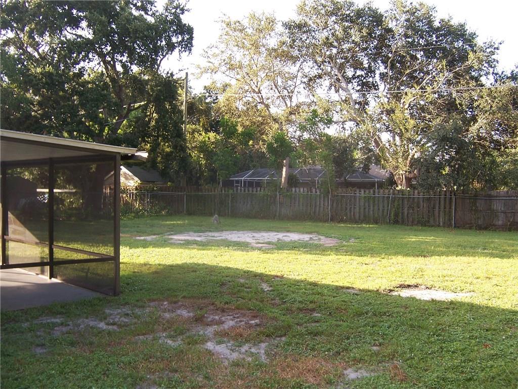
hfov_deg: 55.4
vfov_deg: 42.9
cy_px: 194
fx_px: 494
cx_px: 259
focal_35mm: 33
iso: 80
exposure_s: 1/90
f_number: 3.4
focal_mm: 5.5
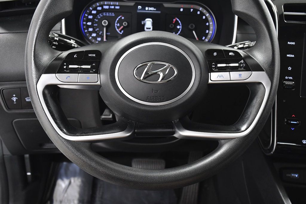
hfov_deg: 43.6
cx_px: 153
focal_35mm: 45
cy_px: 102
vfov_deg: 29.9
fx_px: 383
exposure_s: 1/60
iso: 2000
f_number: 5.6
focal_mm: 30
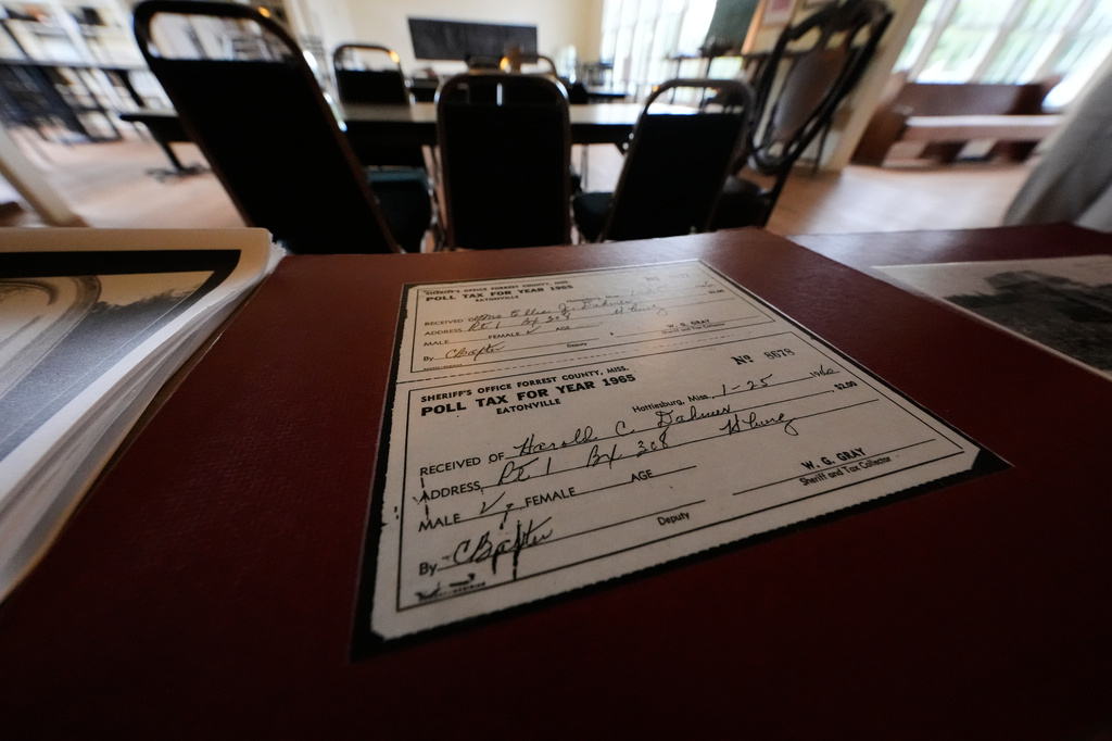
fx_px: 371
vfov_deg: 90.0
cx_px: 556
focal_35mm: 12
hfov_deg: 112.6
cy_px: 370
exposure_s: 1/400
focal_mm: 12
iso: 8000
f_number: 7.1
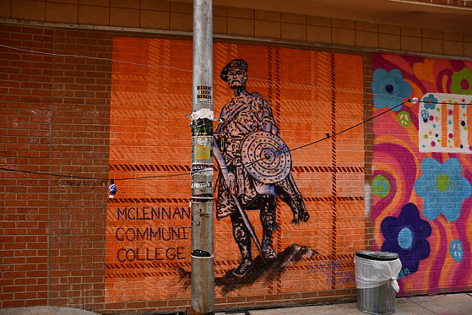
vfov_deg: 46.4
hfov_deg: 65.5
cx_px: 241
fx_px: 367
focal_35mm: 28
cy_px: 161
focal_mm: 18
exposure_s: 1/250
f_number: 4.5
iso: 400
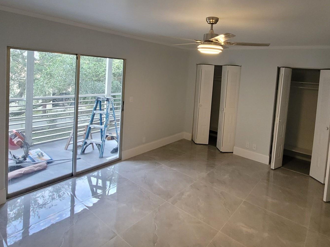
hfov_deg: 81.5
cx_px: 181
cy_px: 86
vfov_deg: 64.6
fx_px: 191
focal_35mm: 20
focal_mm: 2.2
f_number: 2.2
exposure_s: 1/60
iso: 400
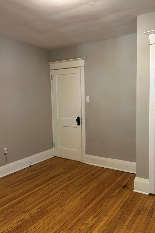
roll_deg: +0.8
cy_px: 116
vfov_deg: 65.5
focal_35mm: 28
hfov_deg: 46.2
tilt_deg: -5.6
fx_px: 181
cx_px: 88
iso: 320
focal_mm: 5.7
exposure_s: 1/60
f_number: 1.5
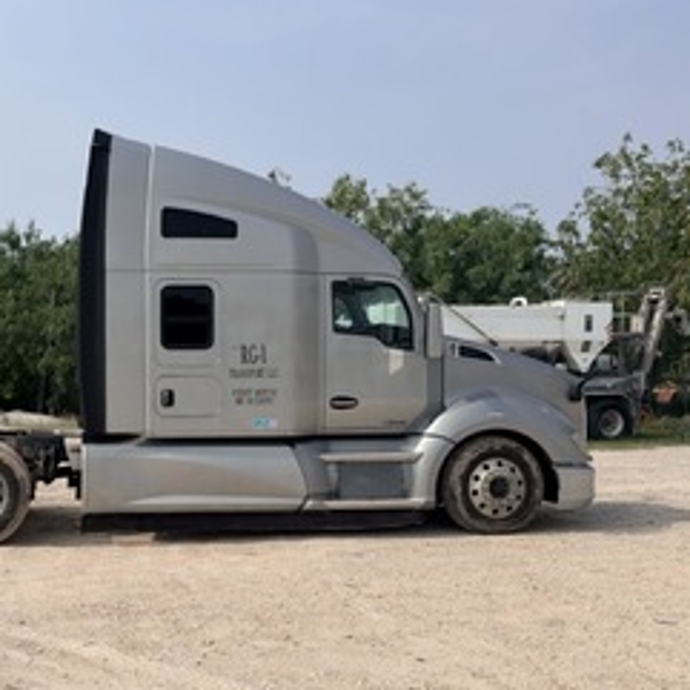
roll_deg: +0.8
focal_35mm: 44
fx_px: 992
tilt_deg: +1.0
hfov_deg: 37.4
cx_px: 170
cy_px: 372
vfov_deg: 38.3
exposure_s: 1/11905
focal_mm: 6.76
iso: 80
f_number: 1.78
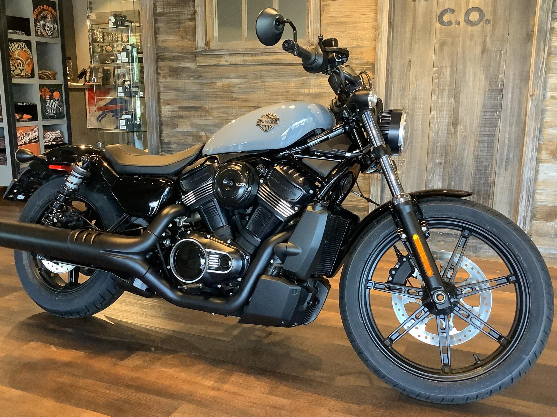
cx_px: 269
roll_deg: +0.4
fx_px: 547
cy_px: 214
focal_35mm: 34
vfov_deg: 41.8
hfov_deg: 53.9
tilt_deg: -14.0
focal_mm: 3.3
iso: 400
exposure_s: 1/60
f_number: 2.4
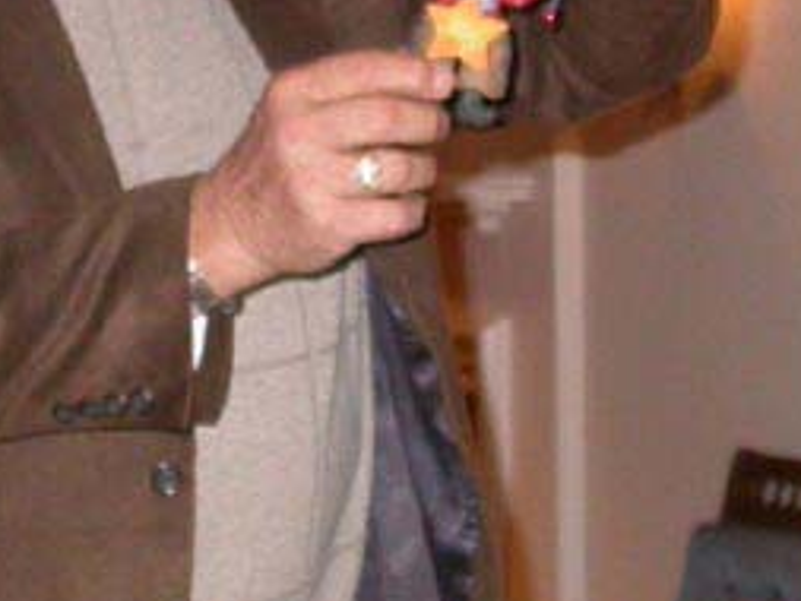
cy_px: 41
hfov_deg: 12.8
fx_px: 3565
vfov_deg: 9.6
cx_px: 234
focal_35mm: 154
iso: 200
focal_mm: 7.85
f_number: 2.6
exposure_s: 1/60
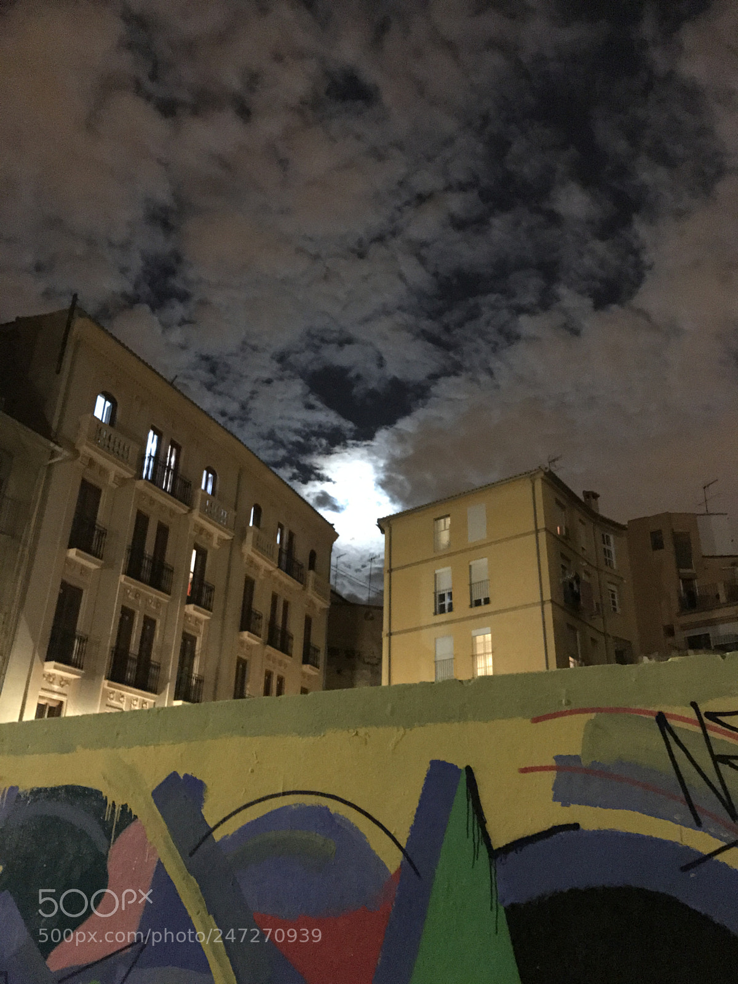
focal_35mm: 28
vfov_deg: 63.4
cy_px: 492
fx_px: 796
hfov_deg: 49.7
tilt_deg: +27.0
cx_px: 369
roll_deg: -2.5
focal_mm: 3.99
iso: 400
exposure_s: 1/4
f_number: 1.8
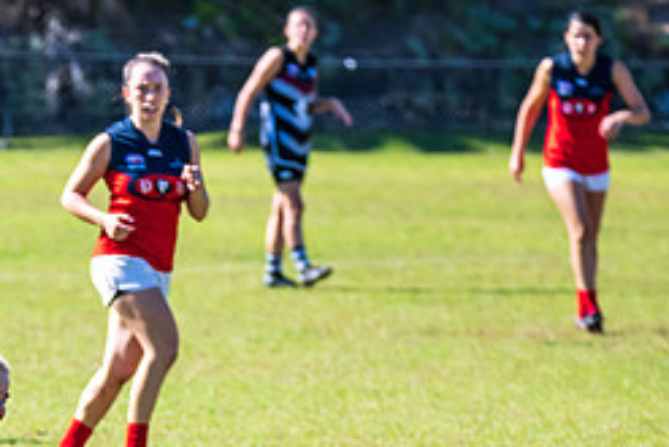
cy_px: 475
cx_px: -40
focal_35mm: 638
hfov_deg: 3.2
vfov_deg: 2.2
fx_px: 11863
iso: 800
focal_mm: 250
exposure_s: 1/2000
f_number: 7.1
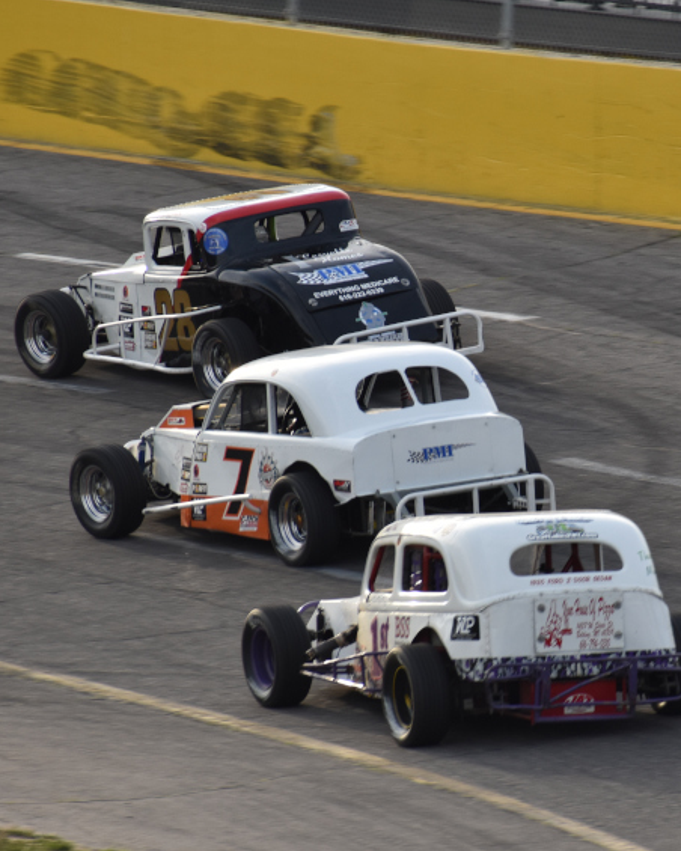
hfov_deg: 2.4
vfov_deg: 3.0
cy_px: 426
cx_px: 542
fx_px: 16023
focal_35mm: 636
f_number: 11
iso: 400
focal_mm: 300
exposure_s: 1/250
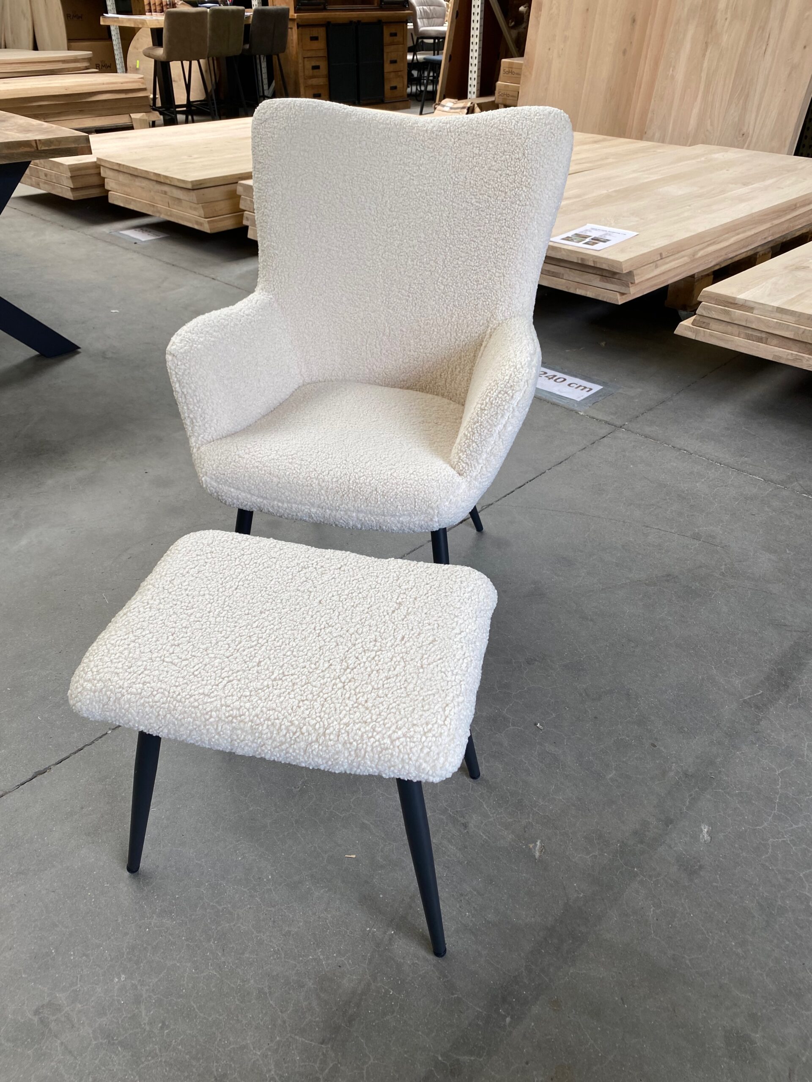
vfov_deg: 67.3
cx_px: 406
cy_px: 541
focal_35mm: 26
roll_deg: -0.4
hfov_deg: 53.1
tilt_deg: -34.0
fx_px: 813
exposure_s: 1/100
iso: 40
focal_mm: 4.25
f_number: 1.8
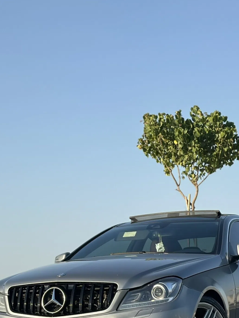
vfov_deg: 20.9
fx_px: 857
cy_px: 244
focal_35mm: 93
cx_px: 145
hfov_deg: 15.9
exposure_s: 1/3731
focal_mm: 6.86
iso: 80
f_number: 1.78
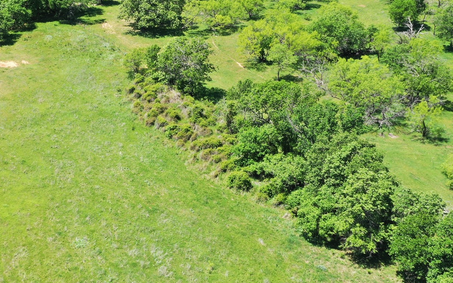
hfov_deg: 38.5
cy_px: 114
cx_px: 155
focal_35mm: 52
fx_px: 642
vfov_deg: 24.8
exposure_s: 1/160
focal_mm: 10.26
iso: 100
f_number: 6.3
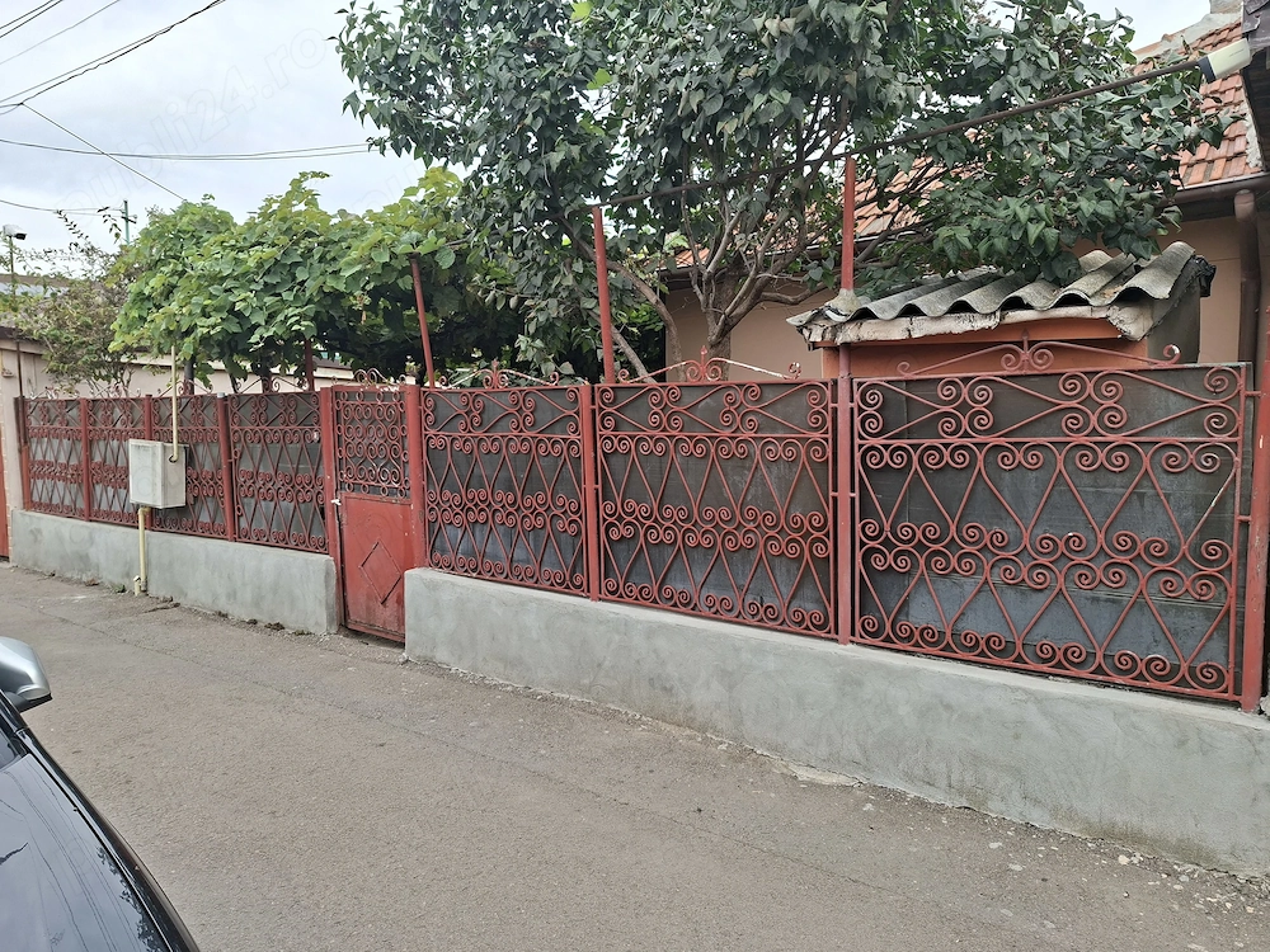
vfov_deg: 58.9
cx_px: 635
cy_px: 476
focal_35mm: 23
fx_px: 844
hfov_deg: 73.9
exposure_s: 1/338
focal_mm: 5.54
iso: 50
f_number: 1.8
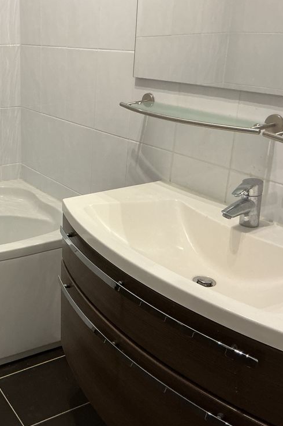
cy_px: 214
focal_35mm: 41
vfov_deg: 47.4
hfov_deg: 31.0
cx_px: 26
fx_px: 484
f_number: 1.8
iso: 125
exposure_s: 1/60
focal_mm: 3
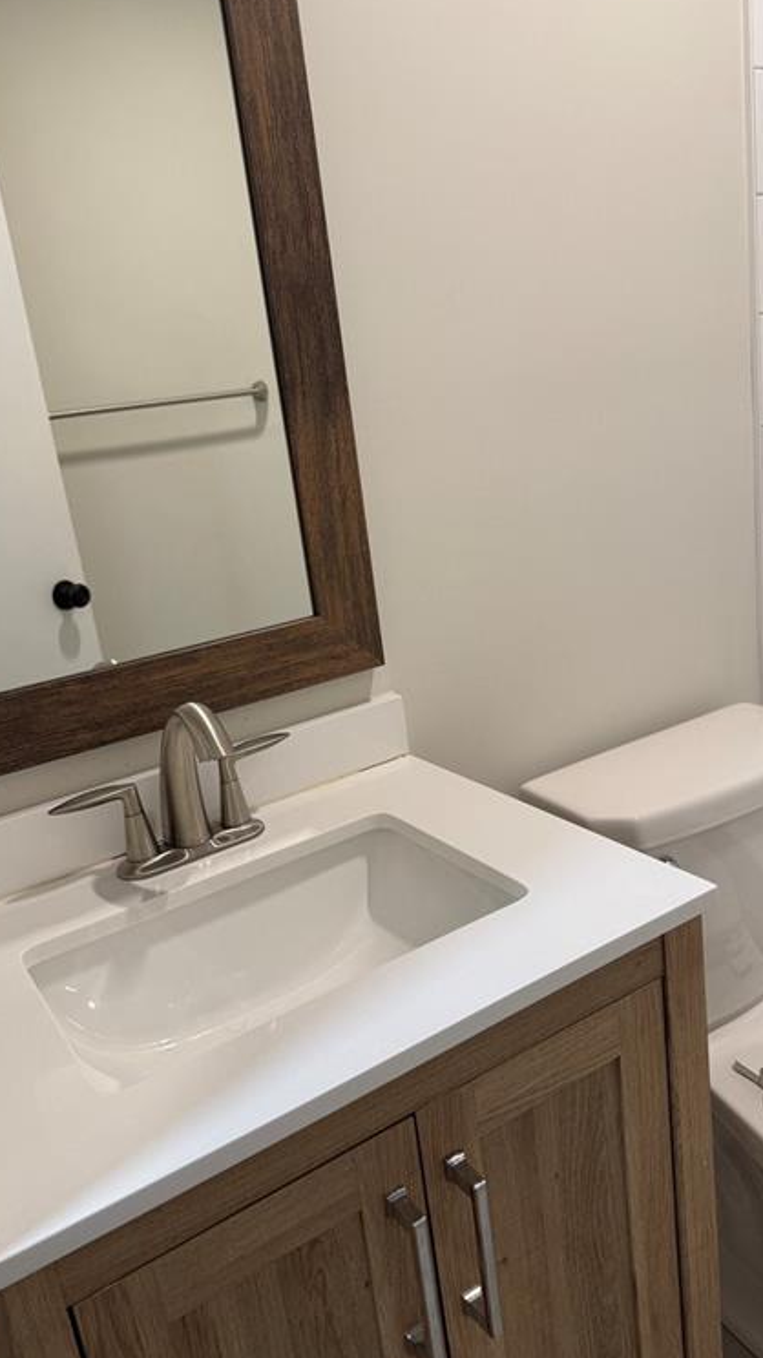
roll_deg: +7.1
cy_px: 674
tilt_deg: -16.2
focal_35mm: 27
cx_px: 387
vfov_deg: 69.9
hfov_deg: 42.9
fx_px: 972
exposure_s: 1/60
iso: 125
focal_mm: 6.76
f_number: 1.78
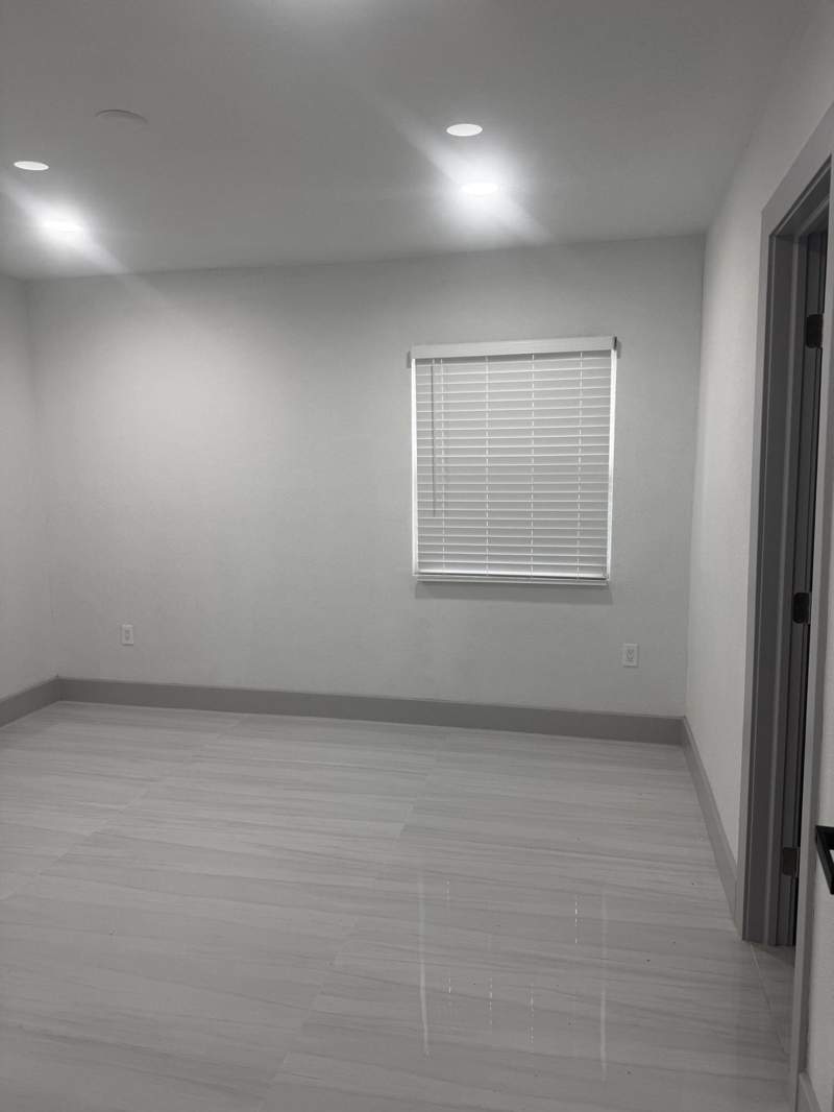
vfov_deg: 71.6
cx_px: 417
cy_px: 556
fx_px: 771
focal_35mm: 24
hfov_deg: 56.8
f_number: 1.78
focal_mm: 6.76
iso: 80
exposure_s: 1/128
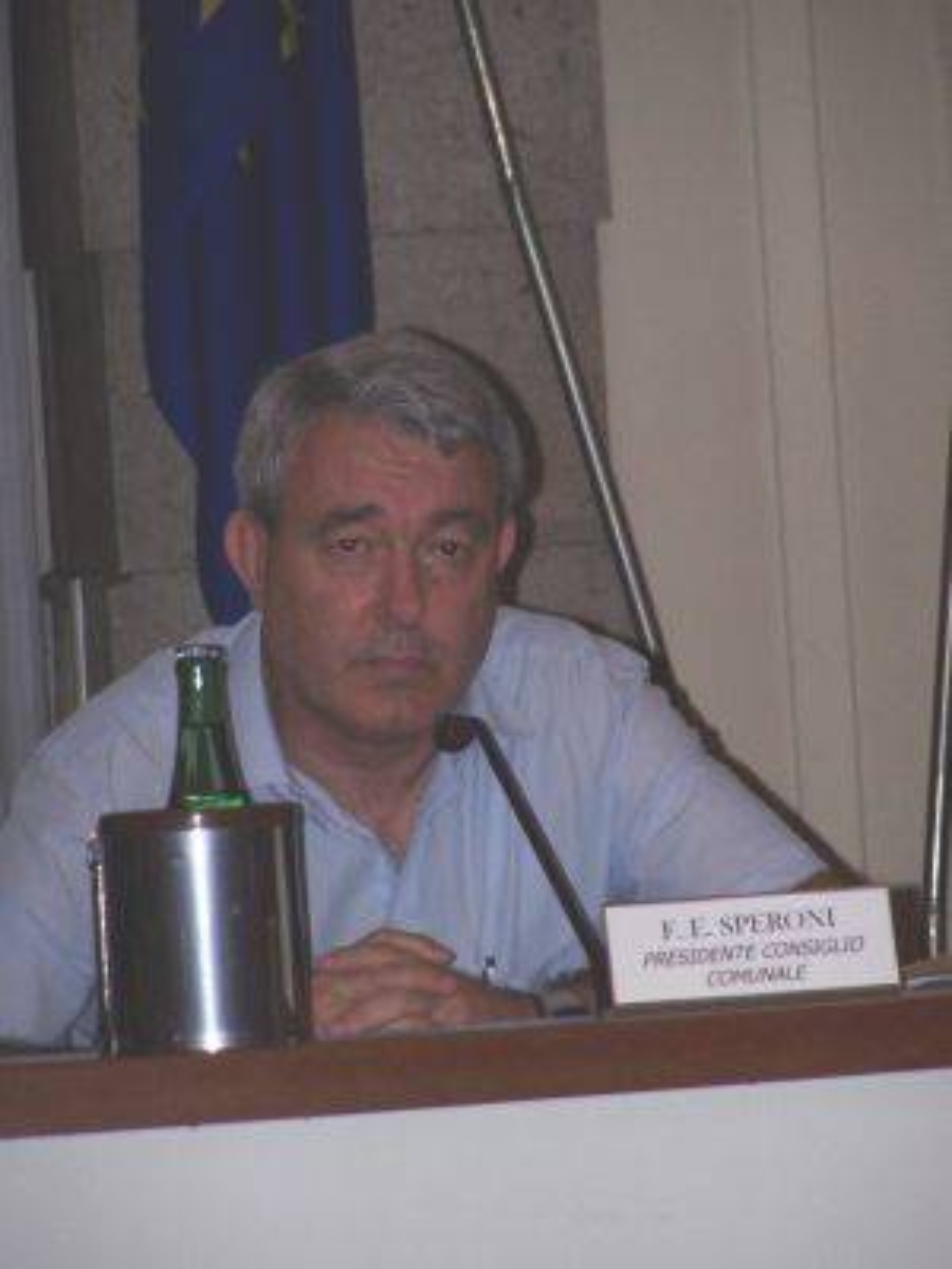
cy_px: 634
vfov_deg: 6.3
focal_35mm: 317
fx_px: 11624
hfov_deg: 4.7
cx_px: 476
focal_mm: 52.6
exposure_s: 1/250
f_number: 3.6
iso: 140
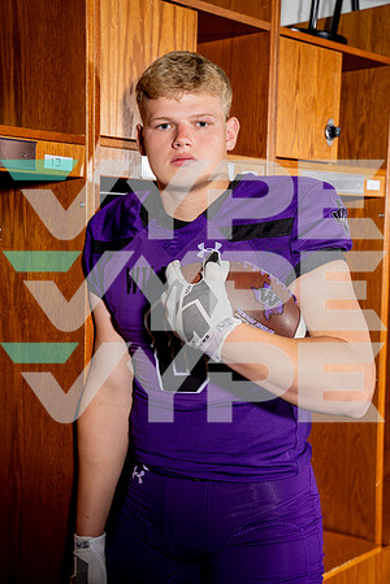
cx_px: 195
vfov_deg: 39.6
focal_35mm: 50
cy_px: 292
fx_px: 812
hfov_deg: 27.0
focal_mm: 50
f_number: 5.6
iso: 100
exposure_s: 1/250
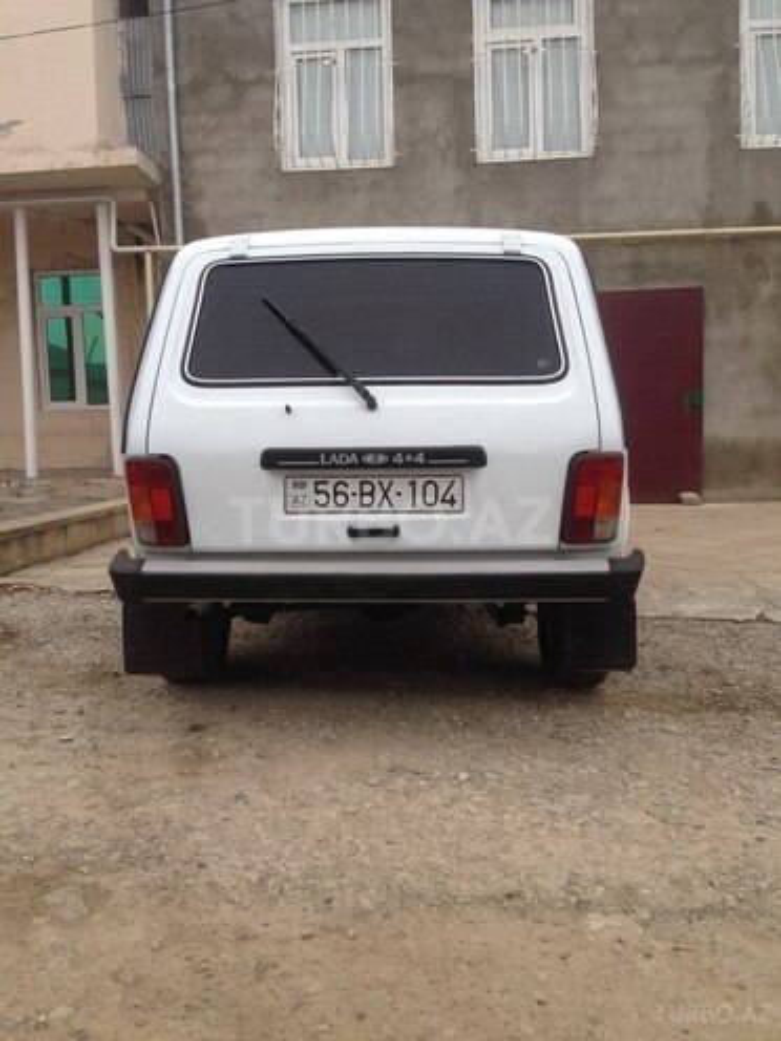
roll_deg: +0.7
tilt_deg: -3.9
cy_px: 520
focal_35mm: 33
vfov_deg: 55.4
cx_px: 390
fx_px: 993
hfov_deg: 42.9
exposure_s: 1/120
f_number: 2.4
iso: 80
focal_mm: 4.12
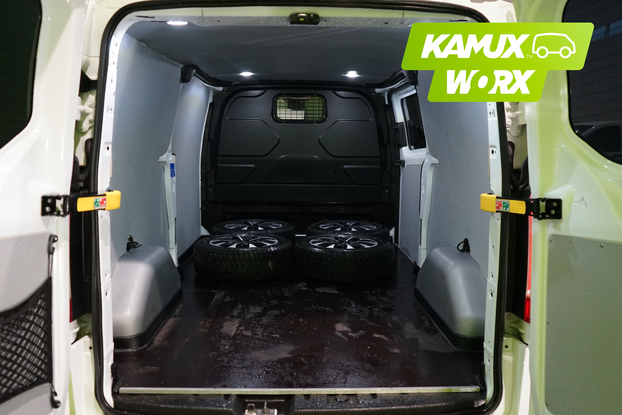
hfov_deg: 63.7
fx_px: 501
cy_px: 208
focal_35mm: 29
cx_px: 311
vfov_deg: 45.0
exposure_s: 1/160
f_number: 3.5
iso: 2500
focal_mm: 29
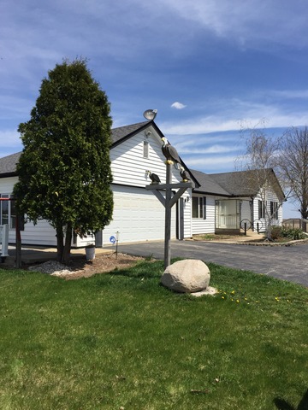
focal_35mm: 29
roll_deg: +0.1
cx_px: 154
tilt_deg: +3.5
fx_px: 344
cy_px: 205
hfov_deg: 48.2
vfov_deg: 61.7
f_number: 2.2
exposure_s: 1/3049
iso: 32
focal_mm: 4.15
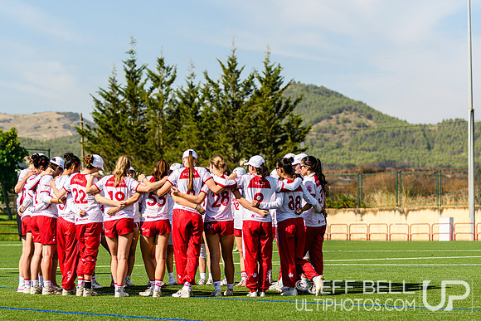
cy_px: 160
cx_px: 240
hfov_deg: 15.9
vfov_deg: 10.6
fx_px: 1724
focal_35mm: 129
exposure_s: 1/1600
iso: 100
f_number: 3.2
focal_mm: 86
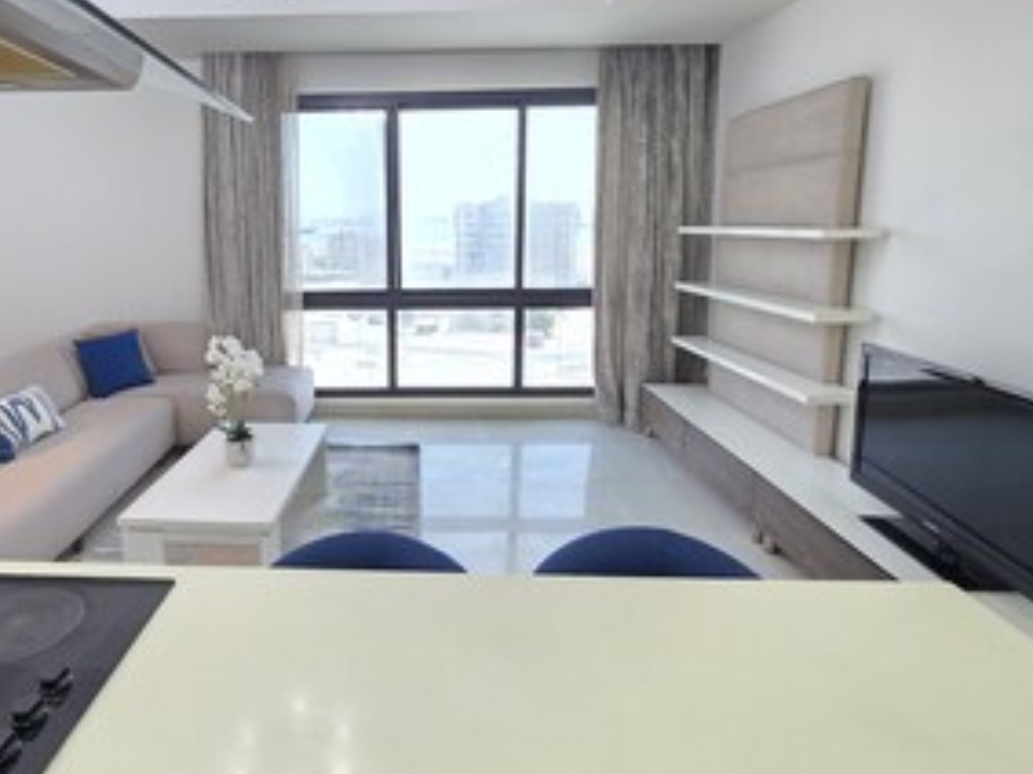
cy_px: 345
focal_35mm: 21
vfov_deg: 63.2
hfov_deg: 77.6
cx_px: 389
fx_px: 626
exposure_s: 1/50
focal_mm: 2.2
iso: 250
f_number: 1.9
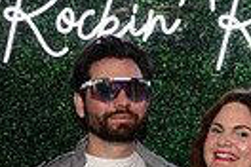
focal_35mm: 136
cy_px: 286
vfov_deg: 9.7
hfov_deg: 15.1
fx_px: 948
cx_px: 148
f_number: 6.3
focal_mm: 31
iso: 500
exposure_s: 1/60
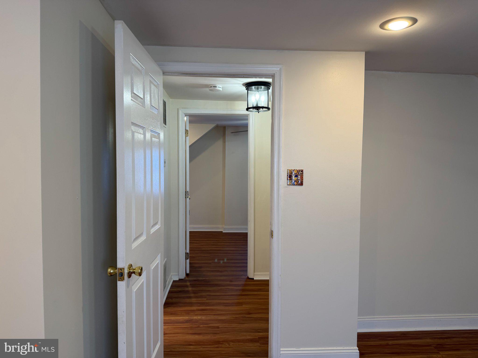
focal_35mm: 24
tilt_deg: -3.1
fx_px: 331
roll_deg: -0.8
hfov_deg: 71.6
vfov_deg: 56.8
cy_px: 179
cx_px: 239
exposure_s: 1/120
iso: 100
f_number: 1.78
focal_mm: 6.76
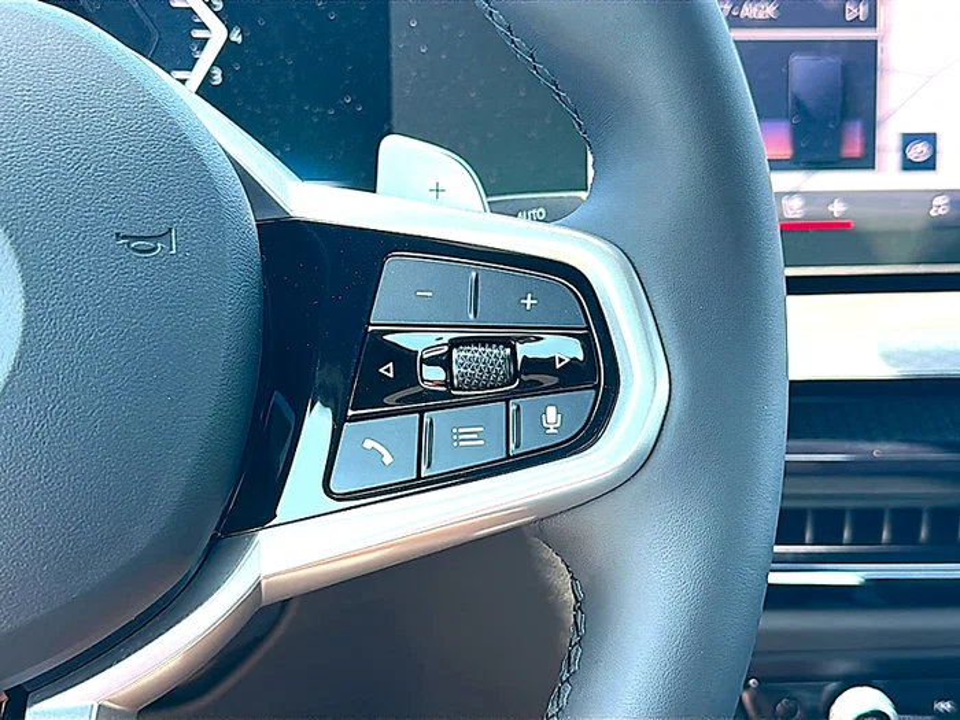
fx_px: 1220
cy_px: 360
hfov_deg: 42.9
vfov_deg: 32.9
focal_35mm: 44
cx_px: 480
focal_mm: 6.86
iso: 64
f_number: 1.78
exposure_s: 1/137
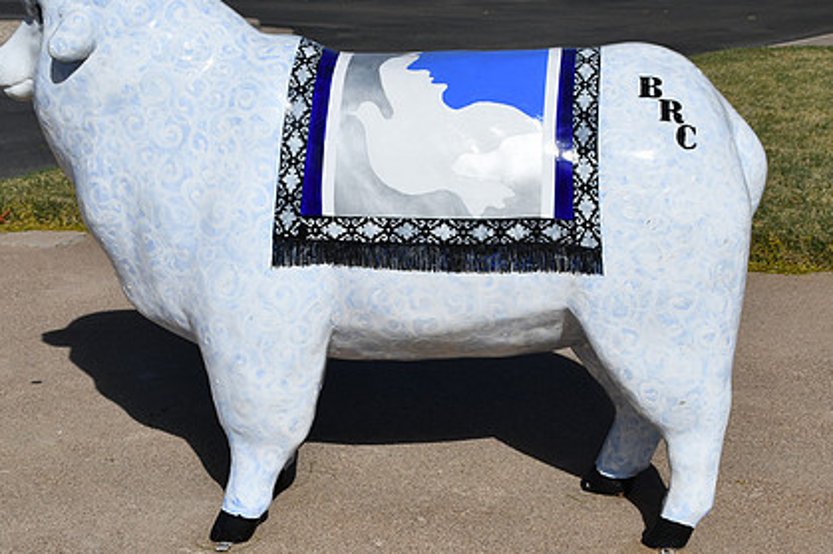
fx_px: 1665
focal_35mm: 72
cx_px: 423
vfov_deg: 18.9
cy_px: 204
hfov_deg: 28.1
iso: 100
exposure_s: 1/500
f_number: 11
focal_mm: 35
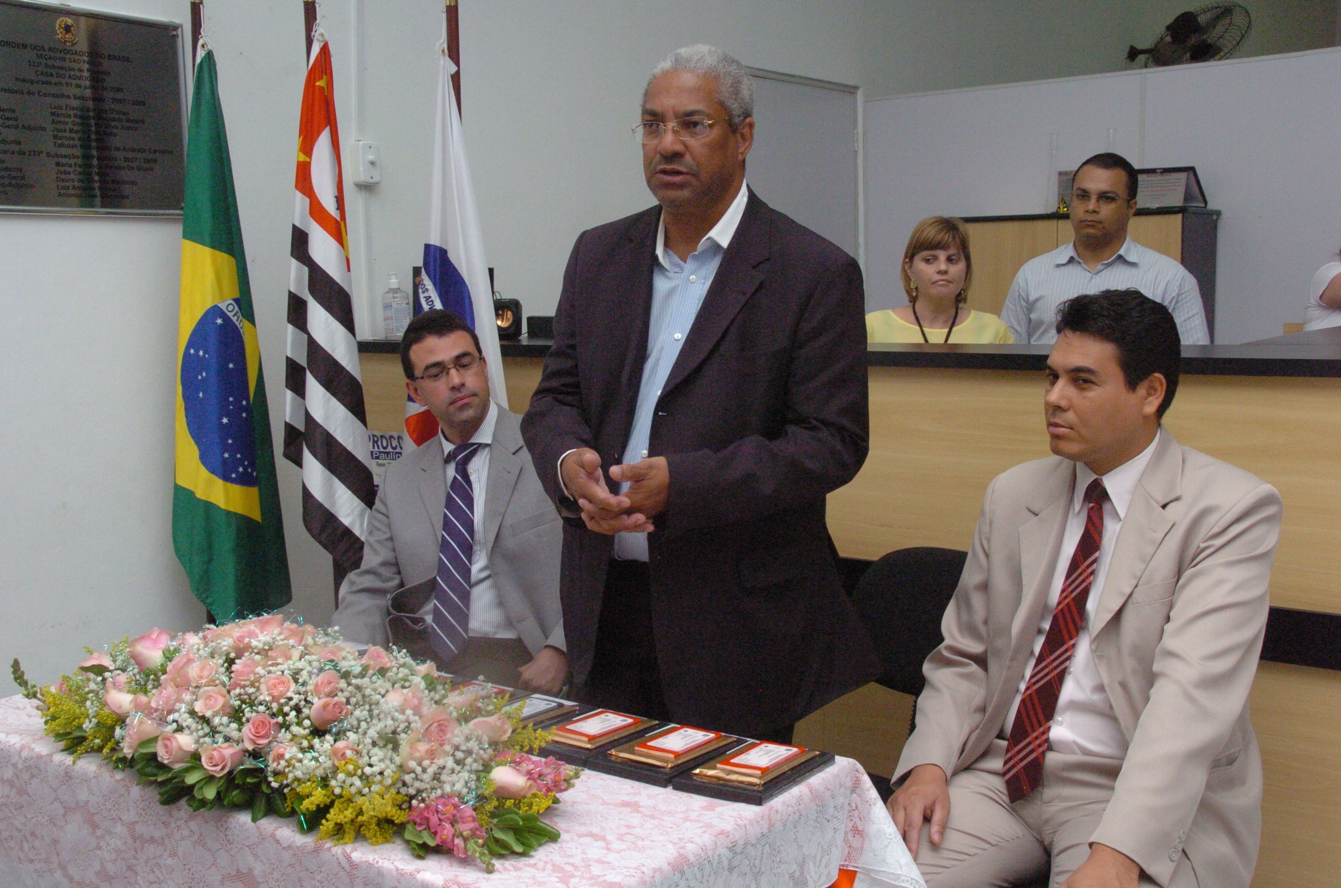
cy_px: 444
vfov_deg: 34.1
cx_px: 670
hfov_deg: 49.6
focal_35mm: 39
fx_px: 1450
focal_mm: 26
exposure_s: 1/250
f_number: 9
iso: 1600
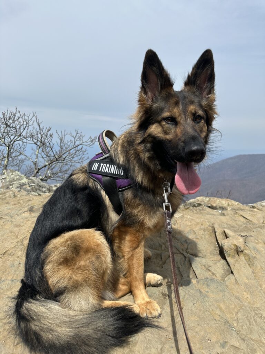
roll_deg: -1.7
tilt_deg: -6.3
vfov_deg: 71.6
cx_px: 132
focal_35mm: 24
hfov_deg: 56.8
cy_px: 177
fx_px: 245
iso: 80
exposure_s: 1/6623
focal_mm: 6.86
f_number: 1.78
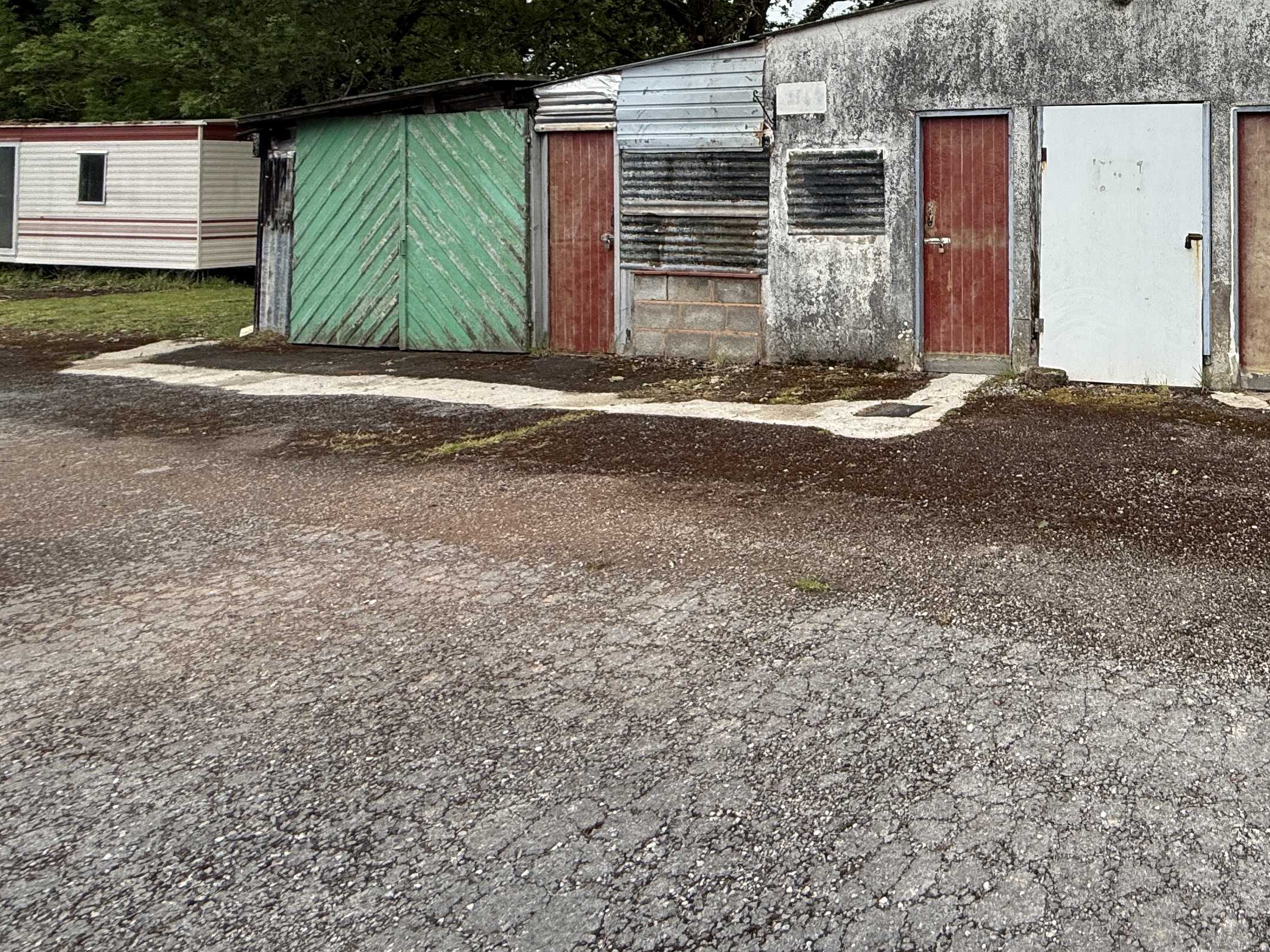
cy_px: 170
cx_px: 1153
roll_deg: -0.1
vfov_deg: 49.5
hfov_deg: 57.4
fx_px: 954
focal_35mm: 26
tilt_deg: +1.7
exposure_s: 1/1431
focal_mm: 2.22
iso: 64
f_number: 2.2
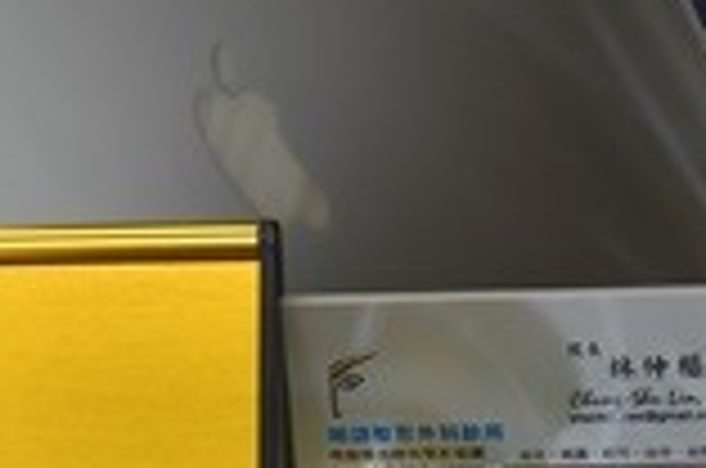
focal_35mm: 184
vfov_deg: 7.4
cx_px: 18
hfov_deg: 11.1
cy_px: 189
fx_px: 3601
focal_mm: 32
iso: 900
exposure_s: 1/125
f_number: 4.5
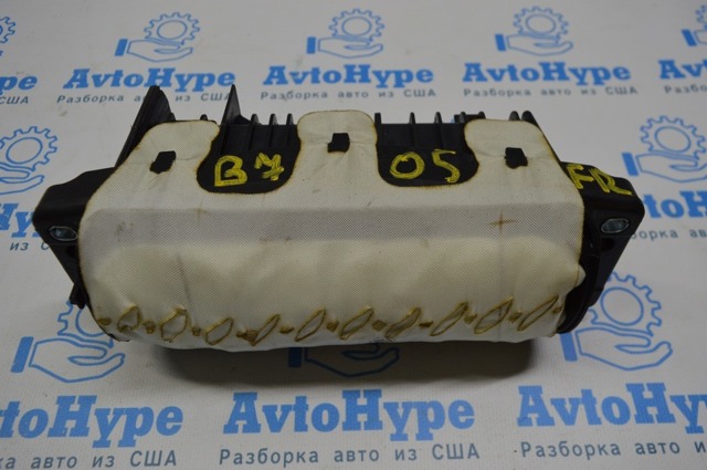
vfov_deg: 47.8
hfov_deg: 67.4
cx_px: 354
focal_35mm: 27
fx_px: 530
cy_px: 235
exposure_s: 1/125
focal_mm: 18
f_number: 5.6
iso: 400
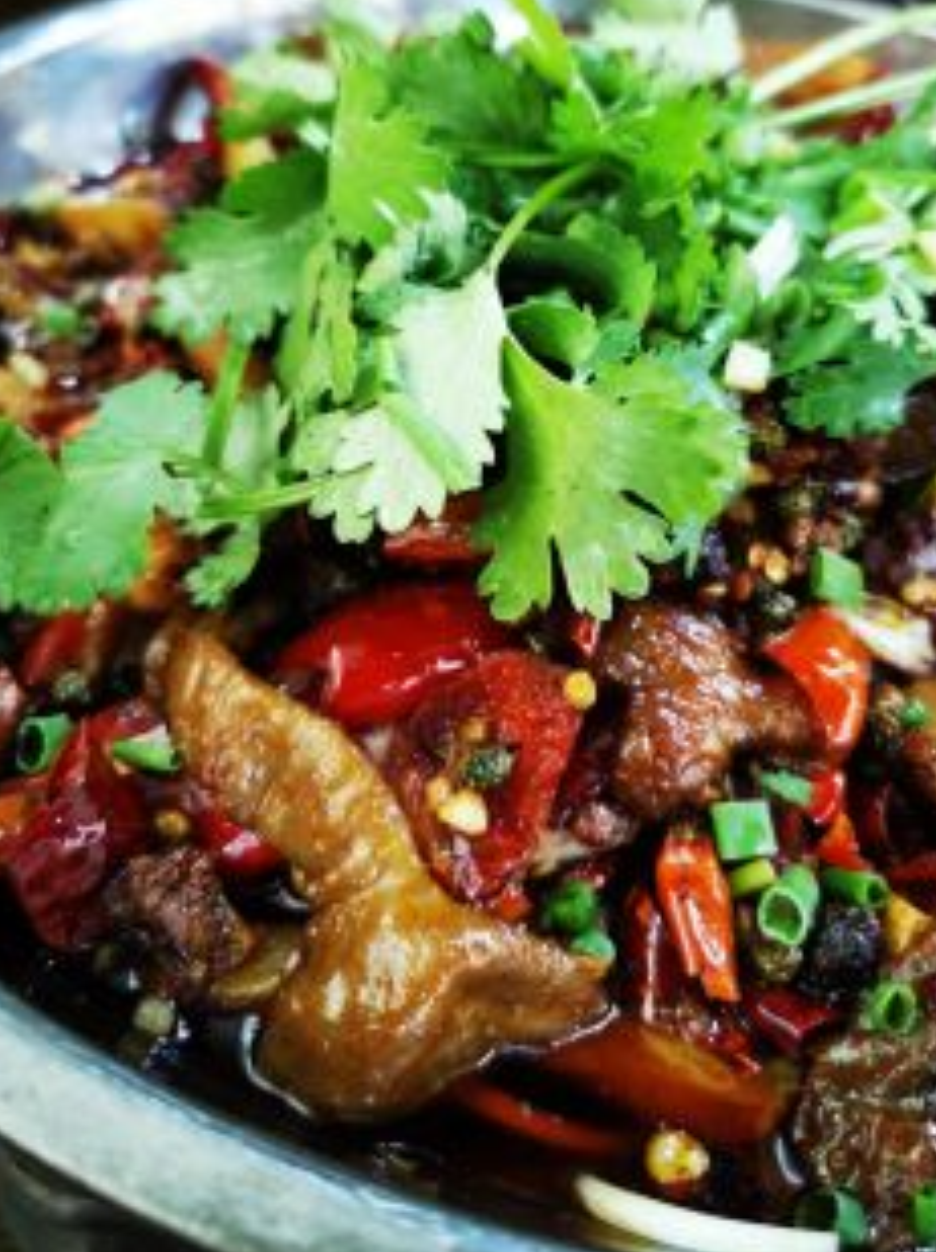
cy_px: 458
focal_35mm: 35
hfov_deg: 40.5
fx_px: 1264
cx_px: 527
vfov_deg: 52.0
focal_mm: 5.56
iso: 250
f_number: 1.6
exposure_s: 1/50
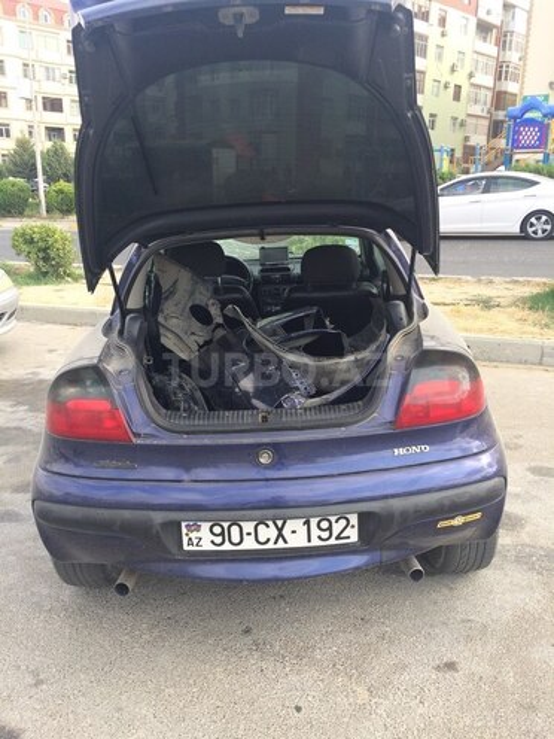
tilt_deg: -18.0
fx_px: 619
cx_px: 277
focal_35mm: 29
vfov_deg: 61.7
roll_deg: -0.3
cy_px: 370
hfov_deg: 48.2
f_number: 2.2
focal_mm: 4.15
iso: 32
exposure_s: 1/376
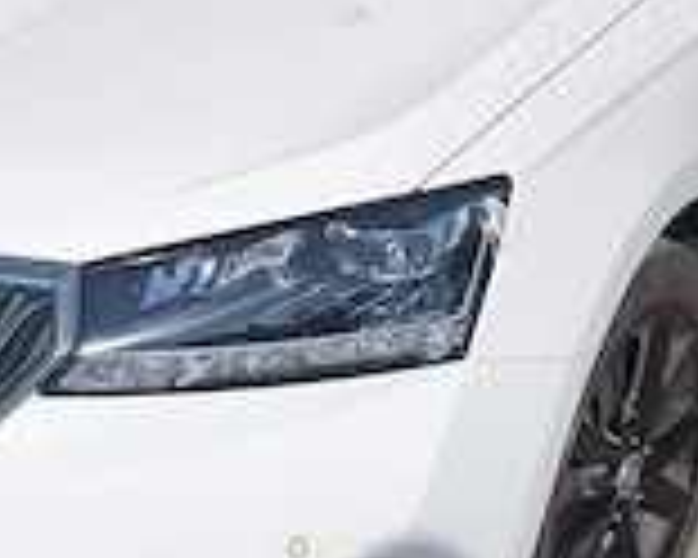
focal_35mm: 87
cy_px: 104
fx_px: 1797
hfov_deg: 21.9
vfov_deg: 17.5
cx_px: 266
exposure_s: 1/1376
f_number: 1.65
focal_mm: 6.18
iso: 50
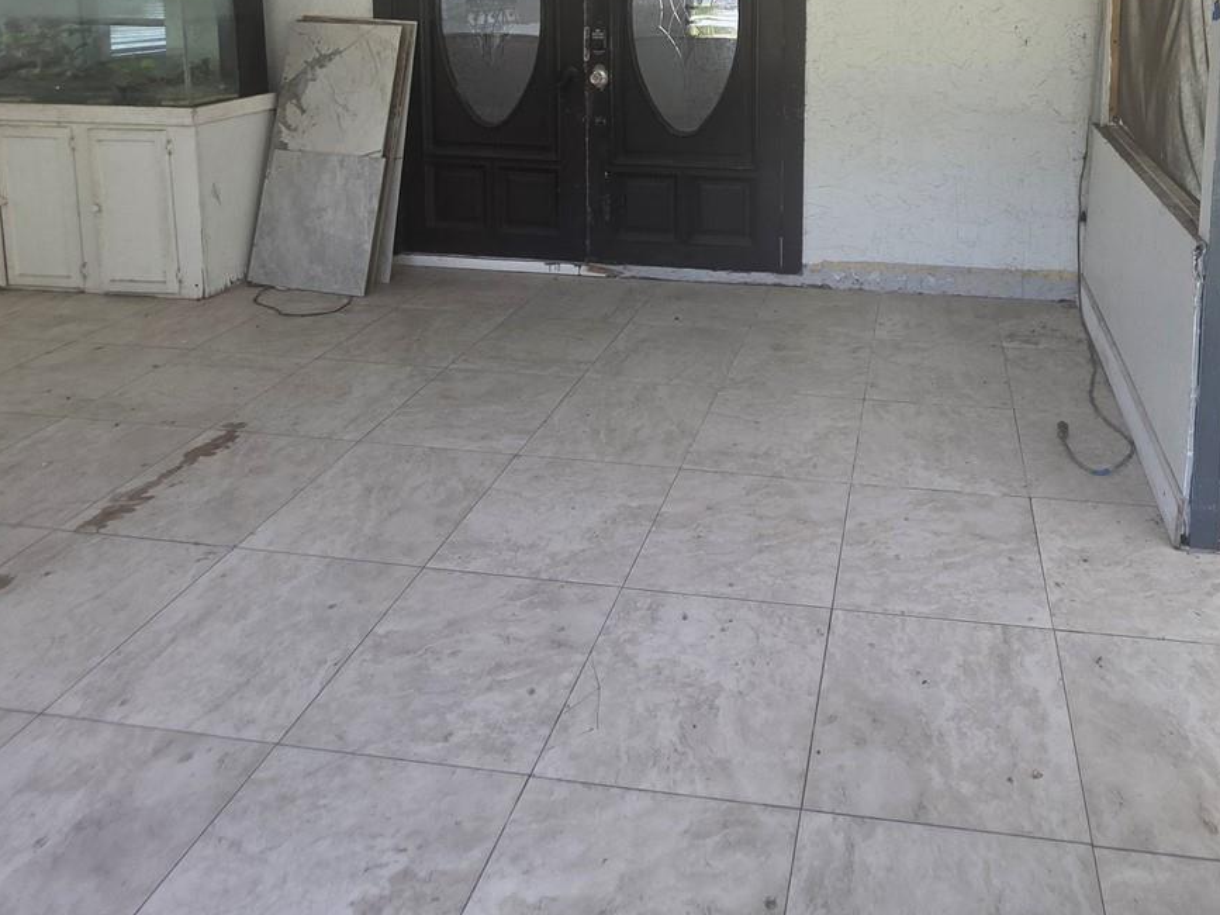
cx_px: 819
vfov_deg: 50.1
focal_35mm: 24
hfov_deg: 69.4
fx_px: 846
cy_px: 82
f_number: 1.9
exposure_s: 1/120
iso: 64
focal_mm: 2.2
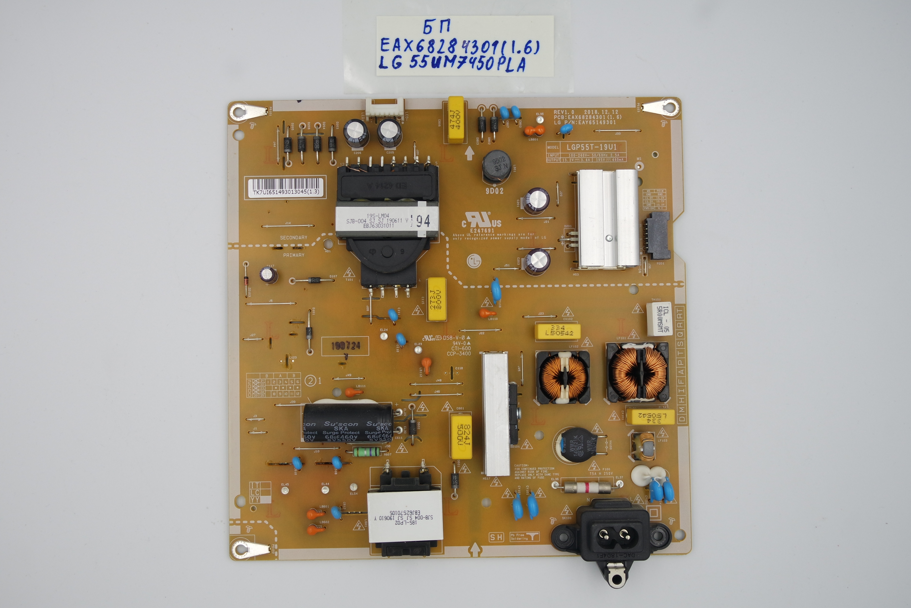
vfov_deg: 29.9
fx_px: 1139
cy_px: 304
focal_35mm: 45
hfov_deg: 43.6
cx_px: 456
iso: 160
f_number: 5
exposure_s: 1/125
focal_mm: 17
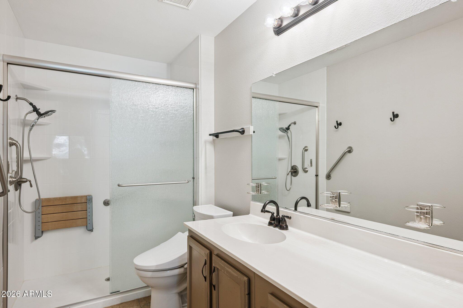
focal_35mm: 20
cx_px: 232
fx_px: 257
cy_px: 154
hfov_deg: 84.0
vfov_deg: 61.9
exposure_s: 1/20
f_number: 8
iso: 320
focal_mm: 20
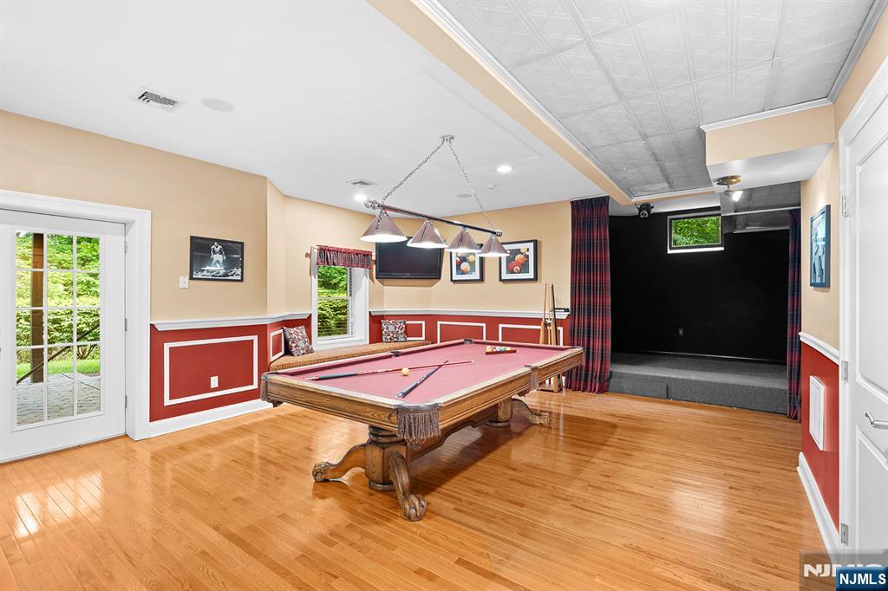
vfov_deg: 73.7
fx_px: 395
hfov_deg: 96.8
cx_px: 444
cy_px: 296
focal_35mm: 16
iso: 160
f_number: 8
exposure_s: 1/2.5
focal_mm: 16
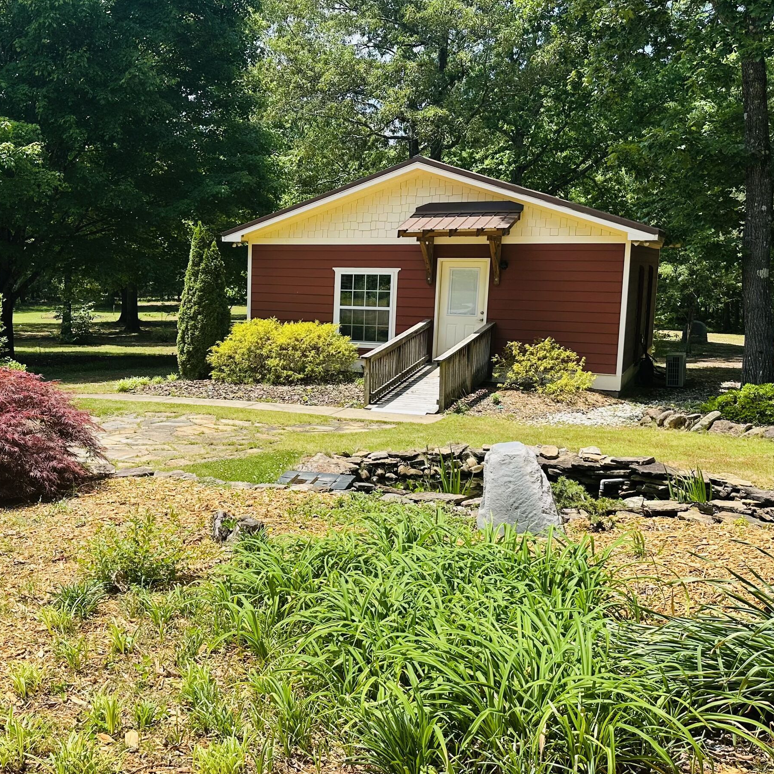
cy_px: 389
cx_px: 221
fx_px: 911
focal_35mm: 36
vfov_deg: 46.0
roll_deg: -0.3
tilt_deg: -8.3
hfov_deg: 44.9
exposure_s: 1/2525
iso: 80
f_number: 1.78
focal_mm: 6.86
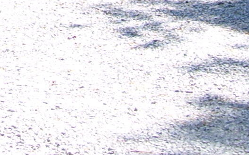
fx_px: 1134
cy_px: -214
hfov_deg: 12.4
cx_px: 0
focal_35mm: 167
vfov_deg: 7.4
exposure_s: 1/500
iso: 80
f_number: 2.7
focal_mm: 6
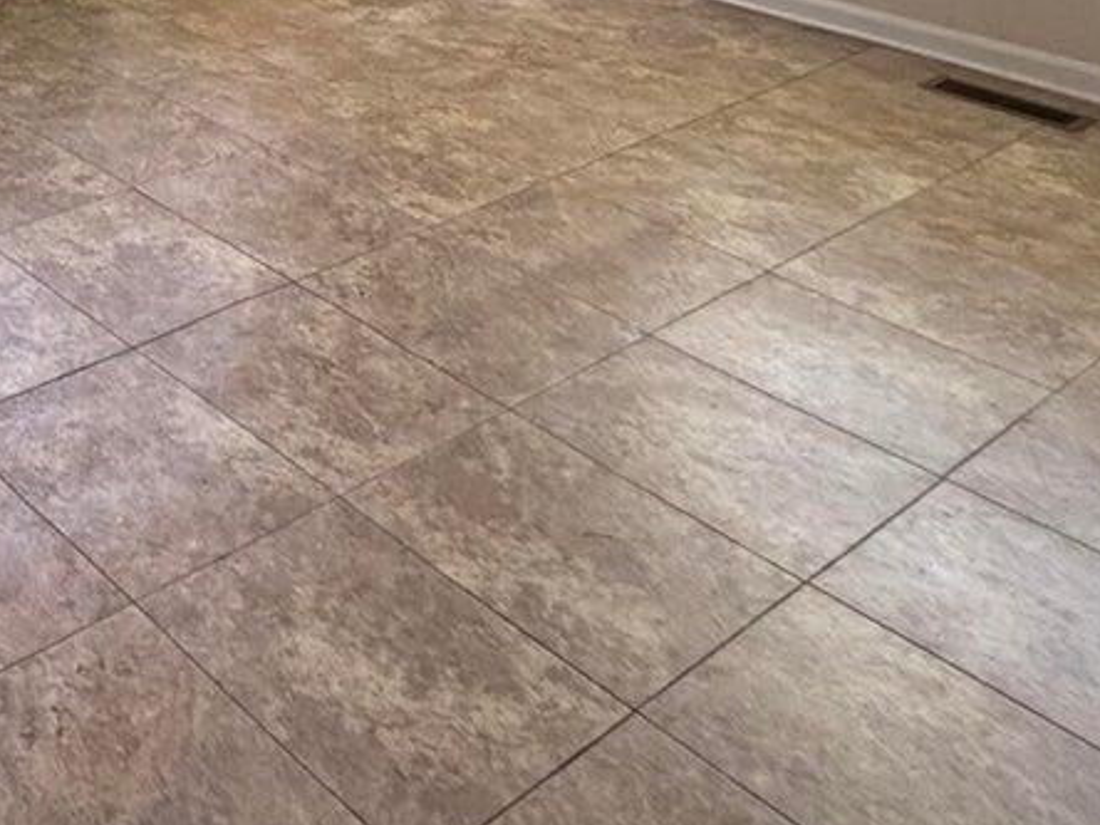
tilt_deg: -4.3
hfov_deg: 33.8
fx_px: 1366
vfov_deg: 25.9
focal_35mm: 43
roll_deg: +0.5
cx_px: -276
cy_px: -377
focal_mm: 2.22
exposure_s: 1/60
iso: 200
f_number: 2.2
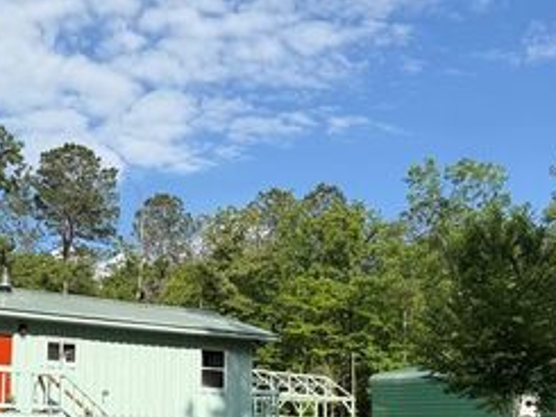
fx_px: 787
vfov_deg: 28.8
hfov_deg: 37.9
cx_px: 136
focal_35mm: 49
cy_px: 352
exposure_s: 1/4405
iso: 80
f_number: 1.78
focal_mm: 6.76
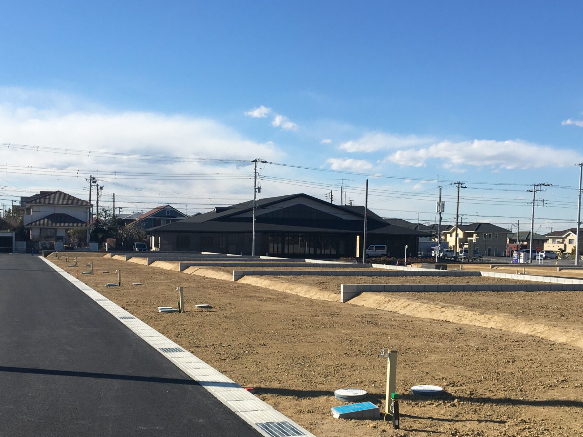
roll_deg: -0.5
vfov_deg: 31.4
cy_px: 265
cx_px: 259
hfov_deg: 41.2
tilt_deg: -1.9
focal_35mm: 46
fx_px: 775
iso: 25
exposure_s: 1/2024
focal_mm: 4.15
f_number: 2.2
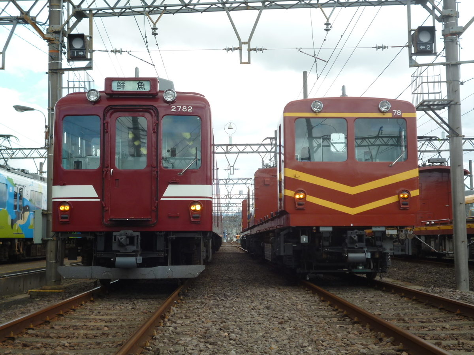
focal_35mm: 48
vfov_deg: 30.3
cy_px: 178
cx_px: 237
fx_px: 657
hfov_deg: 39.7
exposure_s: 1/200
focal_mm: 8.6
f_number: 4
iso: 100
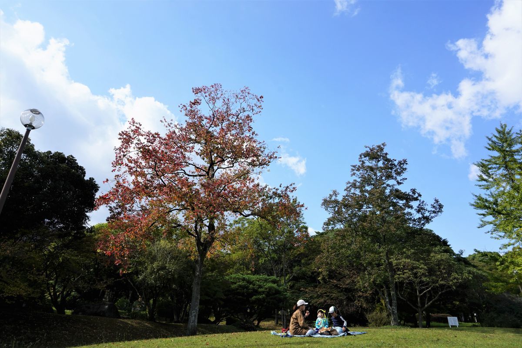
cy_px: 174
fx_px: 348
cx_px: 261
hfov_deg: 73.7
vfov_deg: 53.1
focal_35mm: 24
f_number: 11
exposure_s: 1/125
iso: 100
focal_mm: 16
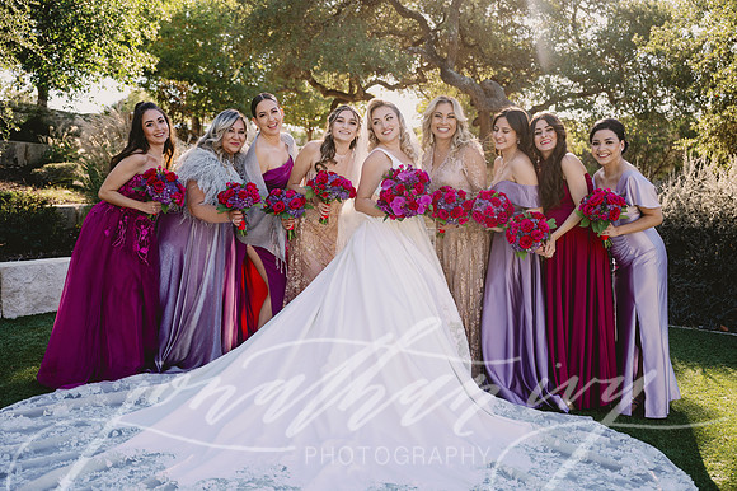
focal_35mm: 38
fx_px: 777
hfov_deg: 50.7
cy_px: 246
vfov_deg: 35.0
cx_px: 368
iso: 80
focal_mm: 38
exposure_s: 1/320
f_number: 2.8
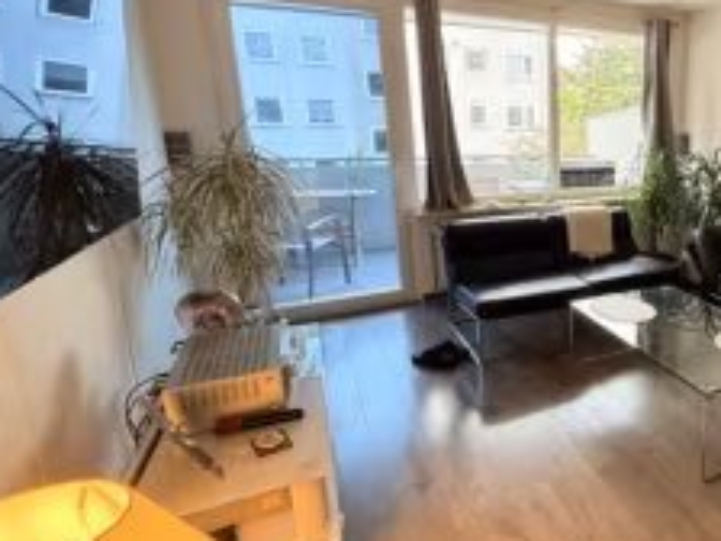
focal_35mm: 25
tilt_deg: -13.5
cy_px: 245
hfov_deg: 60.5
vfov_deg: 54.8
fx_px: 521
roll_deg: -1.4
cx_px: 628
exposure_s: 1/50
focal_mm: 2.22
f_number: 2.2
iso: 400
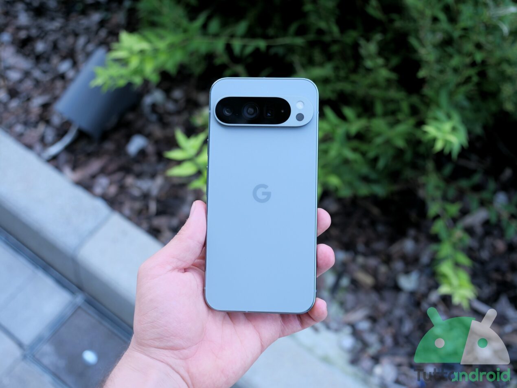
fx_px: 687
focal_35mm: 46
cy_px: 194
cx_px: 258
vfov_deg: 31.5
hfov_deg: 41.2
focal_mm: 23
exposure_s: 1/160
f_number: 2.8
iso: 200
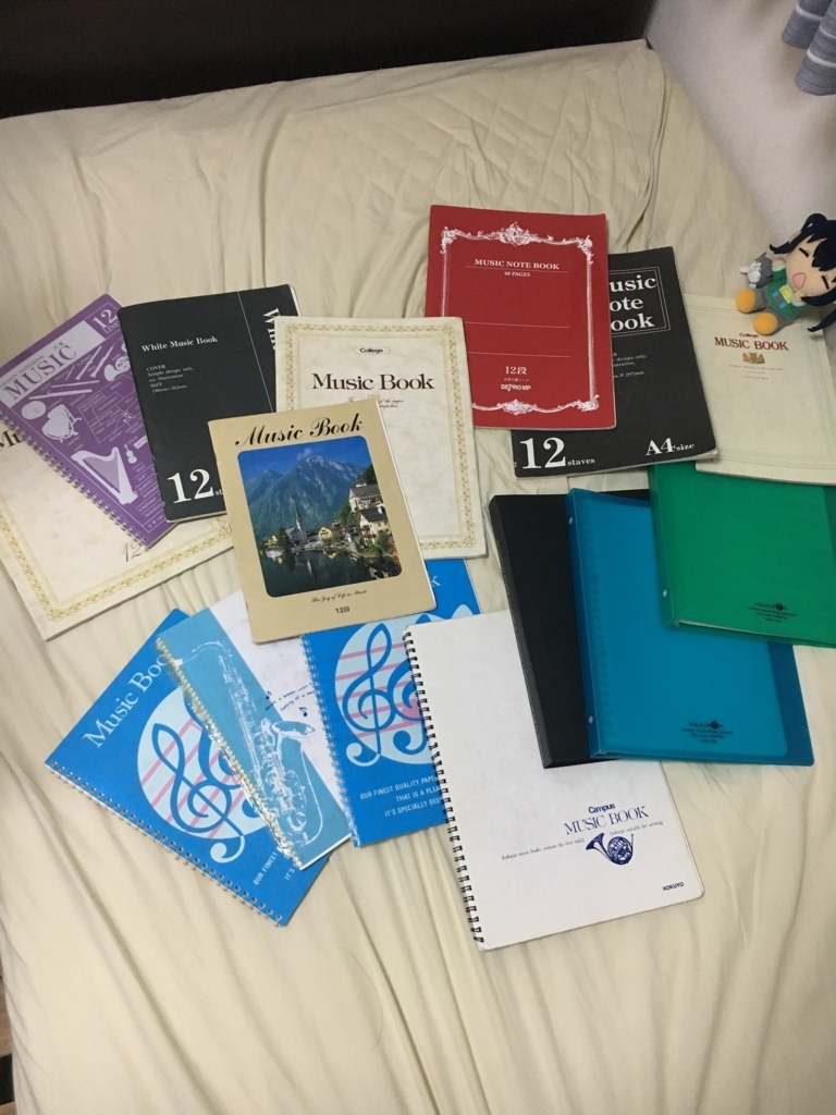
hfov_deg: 48.2
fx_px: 934
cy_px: 558
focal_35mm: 29
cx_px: 418
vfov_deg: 61.7
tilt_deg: -64.8
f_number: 2.2
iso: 200
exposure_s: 1/33
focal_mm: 4.15
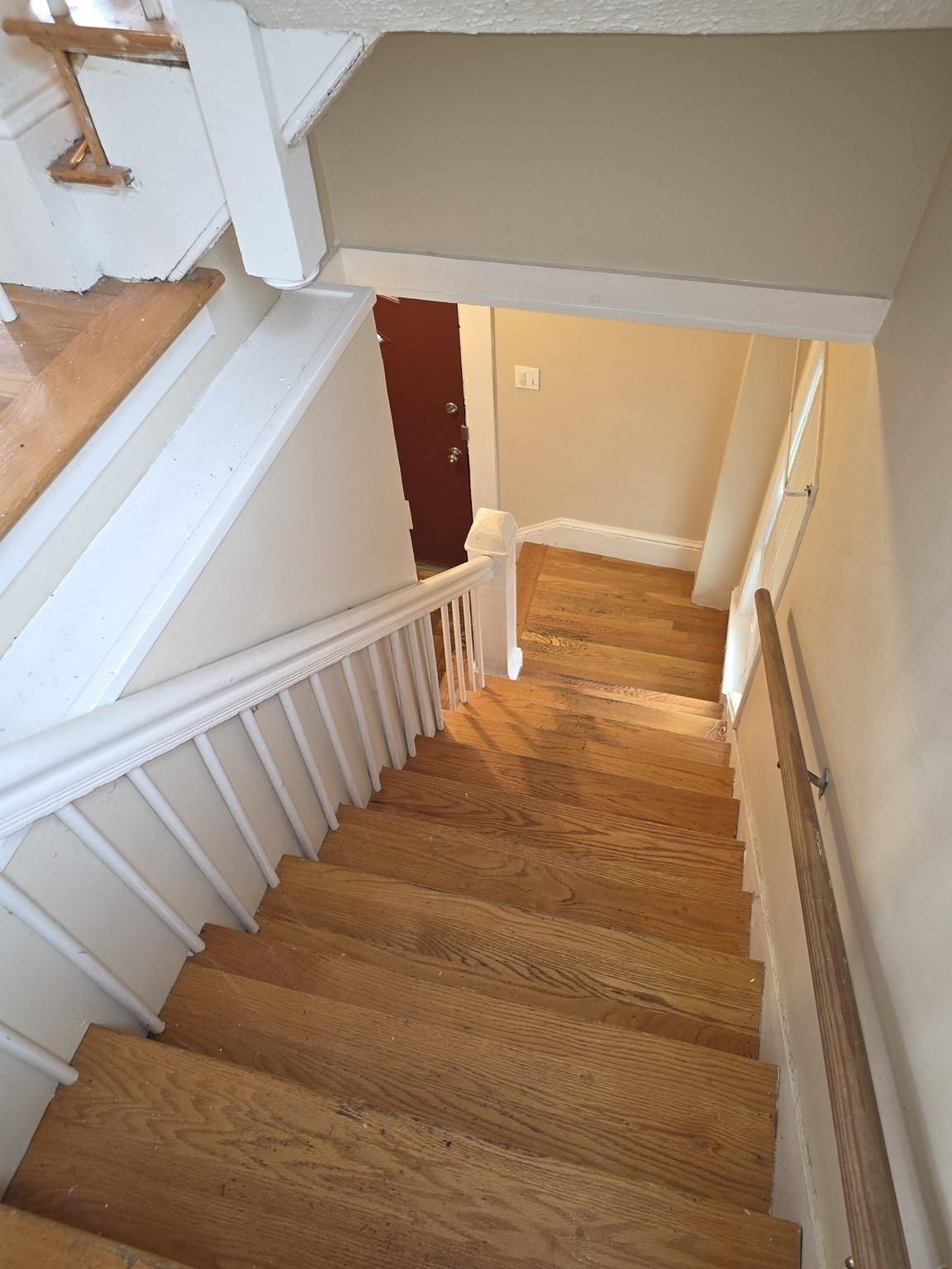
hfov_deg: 58.9
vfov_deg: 73.9
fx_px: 843
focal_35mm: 23
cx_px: 476
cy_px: 634
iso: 100
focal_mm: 6.25
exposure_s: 1/30
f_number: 1.7
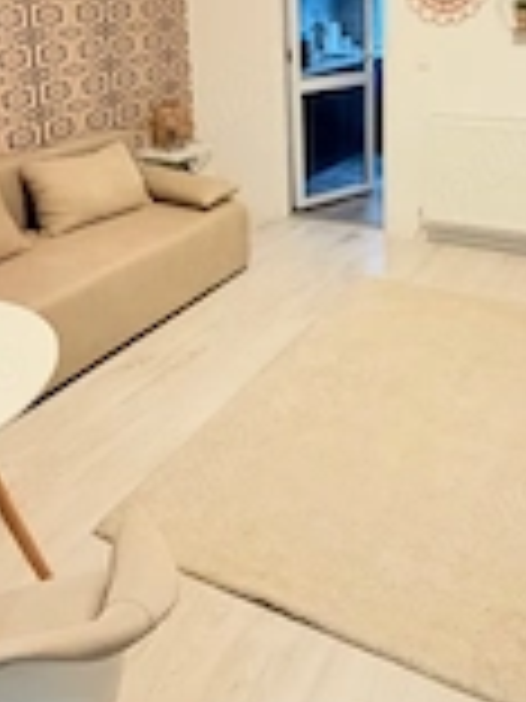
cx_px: 319
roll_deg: +1.2
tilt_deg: -12.7
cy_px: 158
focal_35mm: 36
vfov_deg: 48.9
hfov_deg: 39.5
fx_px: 729
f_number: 2.2
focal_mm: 2.22
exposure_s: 1/50
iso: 1250
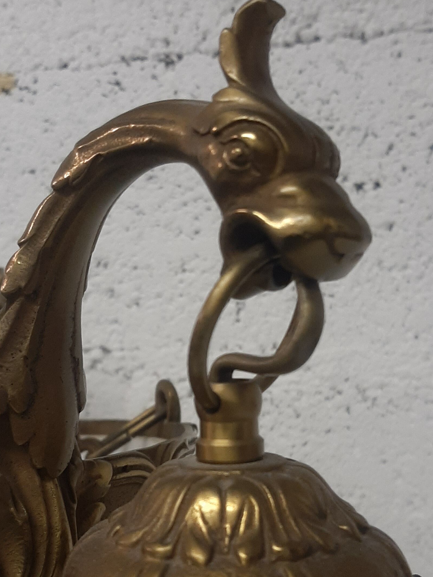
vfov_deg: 38.6
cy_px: 368
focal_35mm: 49
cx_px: 215
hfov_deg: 29.7
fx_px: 817
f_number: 1.7
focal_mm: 3.93
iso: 100
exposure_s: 1/50
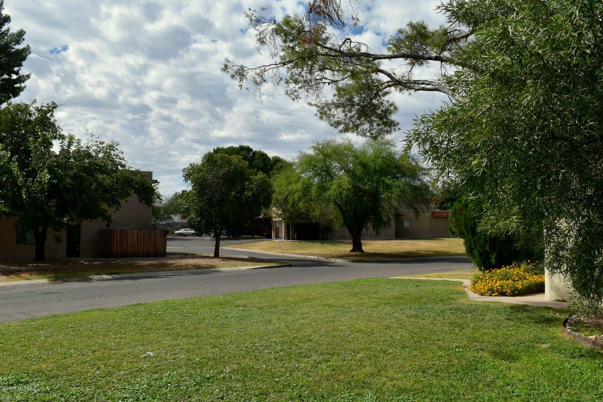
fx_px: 553
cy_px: 201
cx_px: 302
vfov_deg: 40.0
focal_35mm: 33
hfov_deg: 57.2
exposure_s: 1/400
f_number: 11
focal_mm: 22
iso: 400
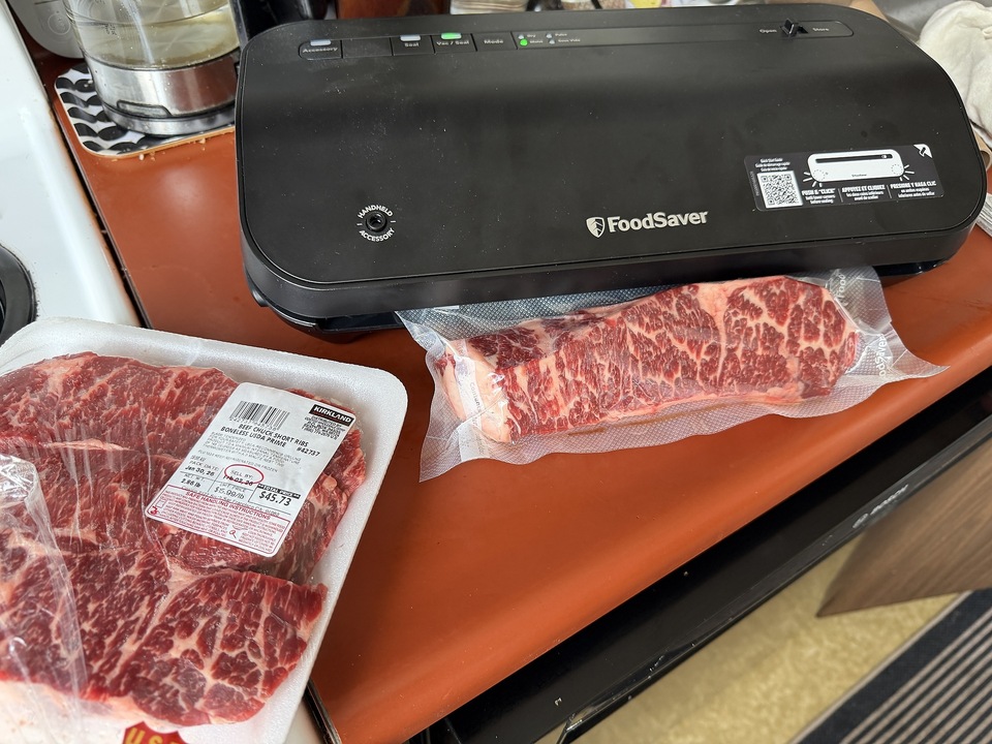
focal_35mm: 24
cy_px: 372
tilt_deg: -49.5
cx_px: 496
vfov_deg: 56.8
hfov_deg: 71.6
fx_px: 688
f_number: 1.78
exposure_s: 1/71
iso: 200
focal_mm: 6.76
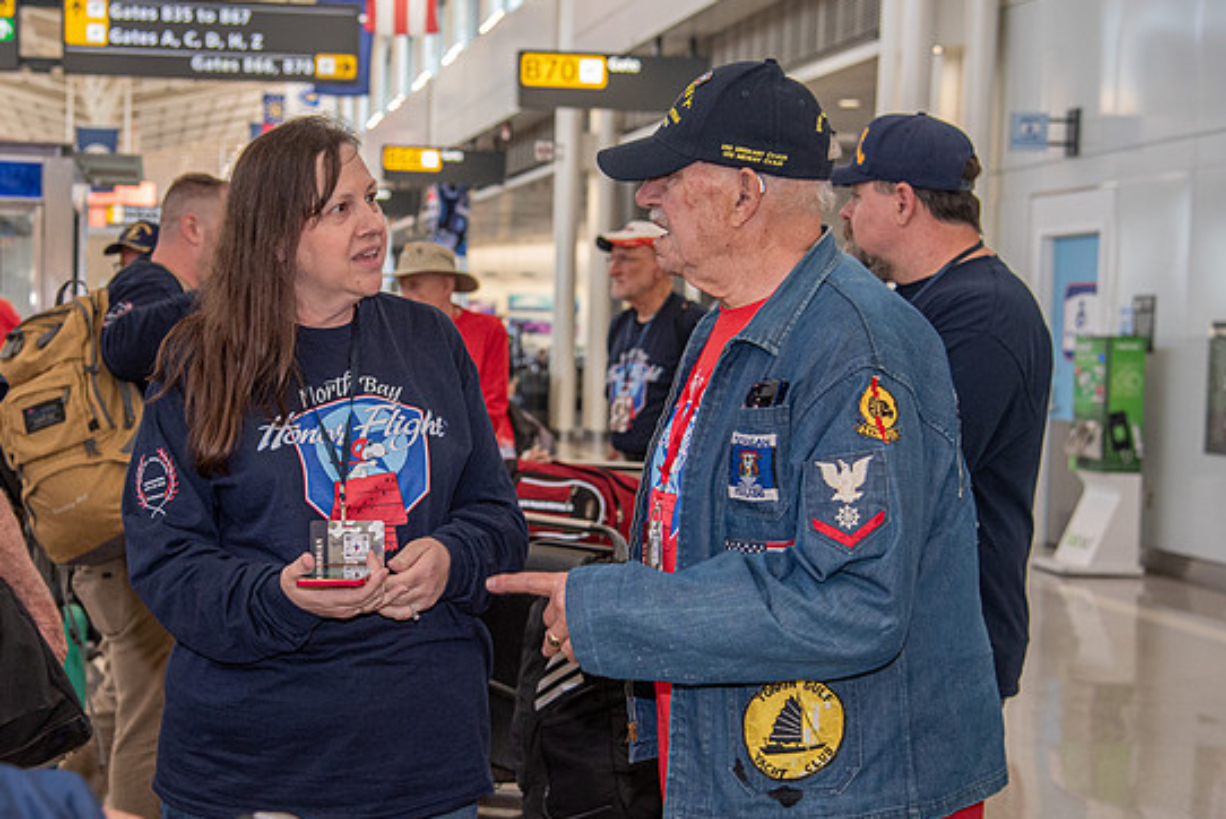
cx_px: 405
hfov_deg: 30.7
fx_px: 2215
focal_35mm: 65
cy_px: 424
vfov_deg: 20.9
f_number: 4
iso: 1000
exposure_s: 1/125
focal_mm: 46
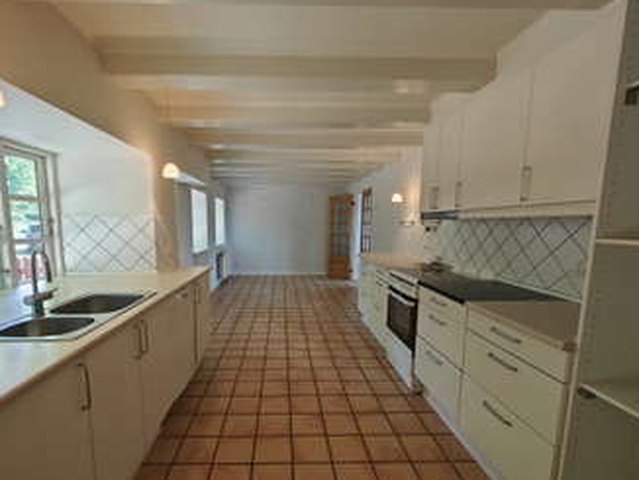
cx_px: 287
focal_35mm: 16
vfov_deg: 77.9
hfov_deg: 94.1
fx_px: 296
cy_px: 264
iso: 125
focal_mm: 2.59
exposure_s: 1/50
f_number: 2.2
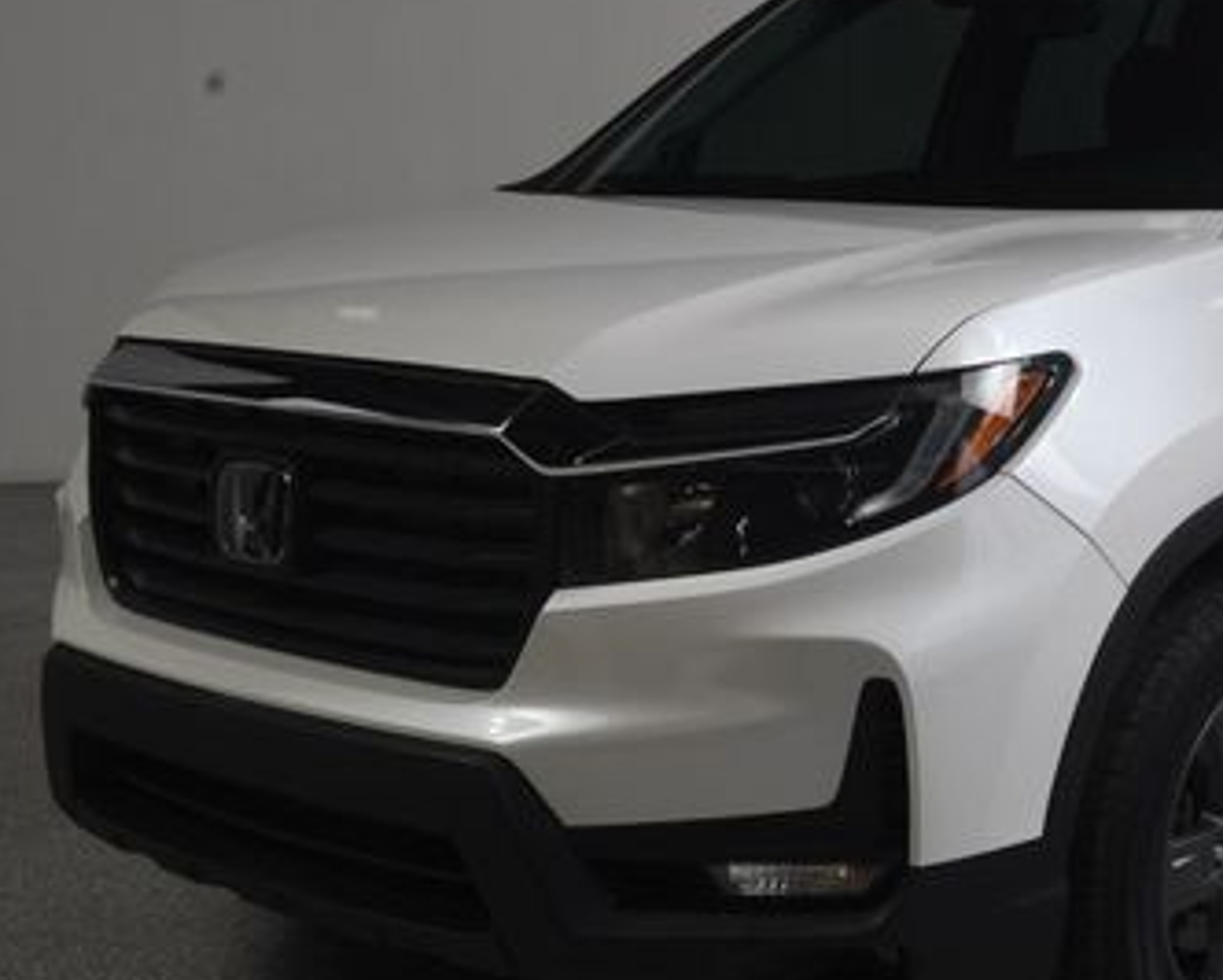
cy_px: 435
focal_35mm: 65
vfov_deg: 23.5
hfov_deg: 28.4
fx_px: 2354
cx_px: 1020
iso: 100
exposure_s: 1/160
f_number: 14
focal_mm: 24
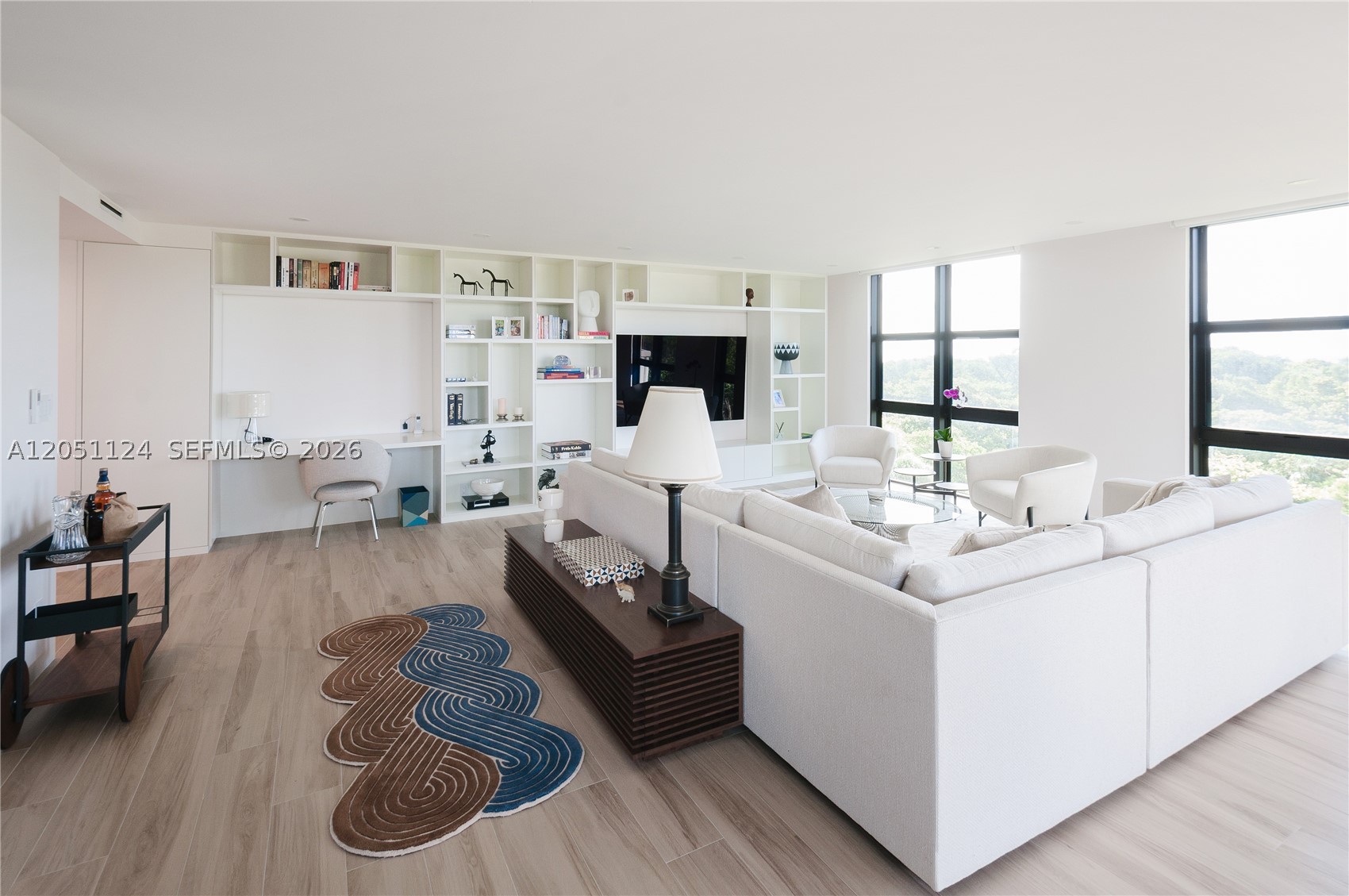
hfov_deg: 100.5
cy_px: 448
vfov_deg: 77.2
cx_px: 674
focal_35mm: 15
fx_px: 561
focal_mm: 10
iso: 200
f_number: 11
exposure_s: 1/5
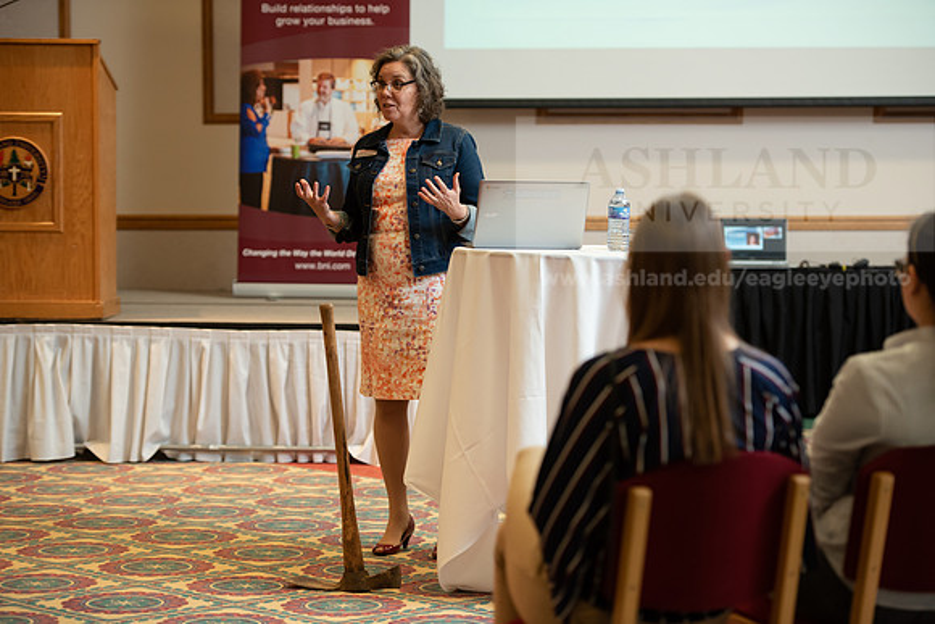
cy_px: 312
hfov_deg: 20.0
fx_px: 2650
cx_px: 468
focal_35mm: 102
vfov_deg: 13.4
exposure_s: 1/200
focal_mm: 102
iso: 1250
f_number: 3.2
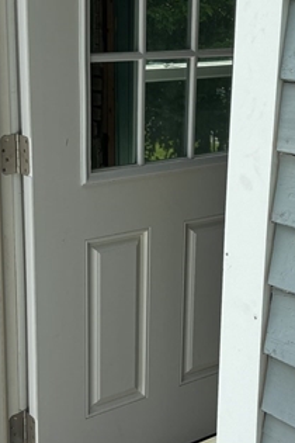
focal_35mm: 66
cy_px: 236
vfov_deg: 30.5
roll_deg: -1.0
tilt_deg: -15.4
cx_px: 136
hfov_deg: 20.6
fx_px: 811
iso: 50
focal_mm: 5.96
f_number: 1.6
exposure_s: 1/1499
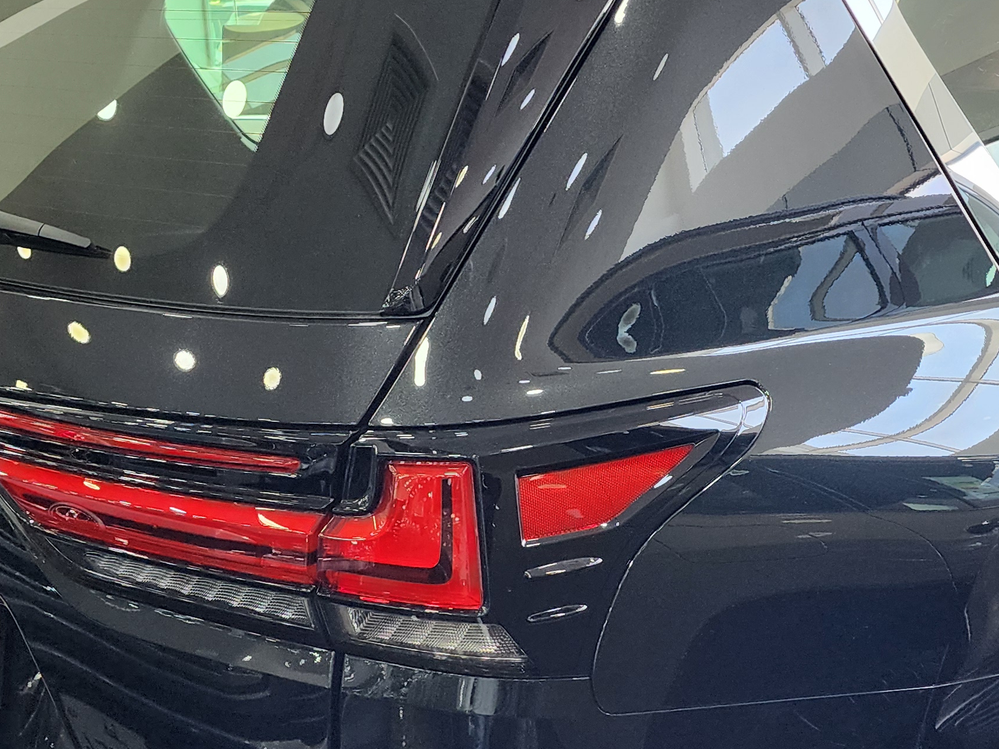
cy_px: 505
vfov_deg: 26.9
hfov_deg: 35.3
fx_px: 1558
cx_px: 644
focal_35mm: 54
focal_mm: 6.4
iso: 200
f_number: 1.8
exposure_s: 1/180
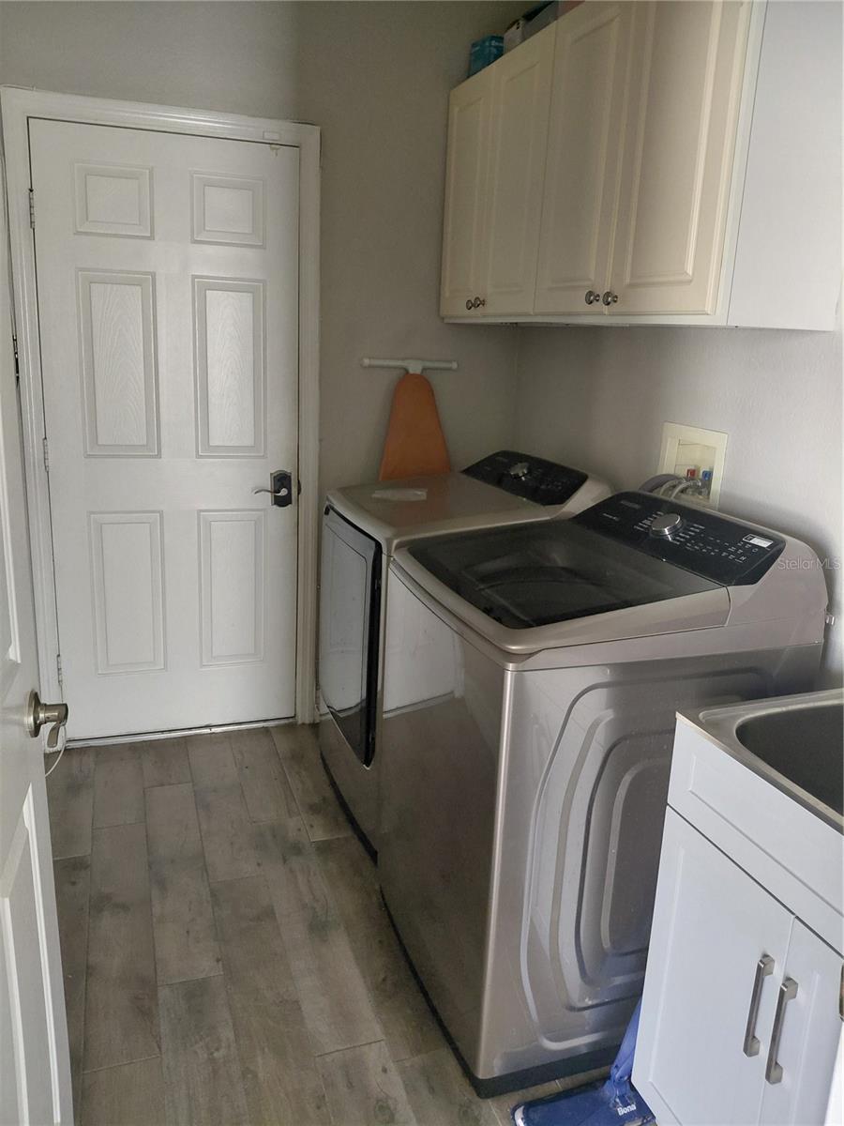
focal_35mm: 25
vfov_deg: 69.4
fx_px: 813
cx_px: 422
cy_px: 563
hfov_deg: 54.9
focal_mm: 4.69
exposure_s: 1/24
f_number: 1.8
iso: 400
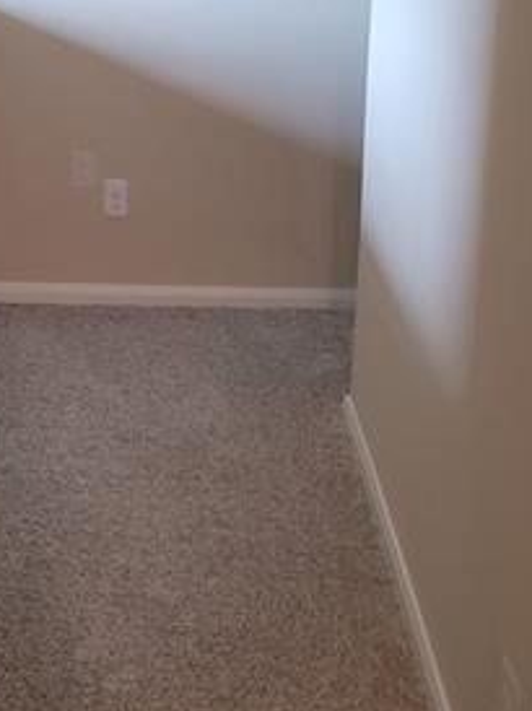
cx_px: 5
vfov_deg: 26.6
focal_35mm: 73
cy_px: 241
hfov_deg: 19.6
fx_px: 1498
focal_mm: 5.4
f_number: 1.8
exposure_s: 1/39
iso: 500
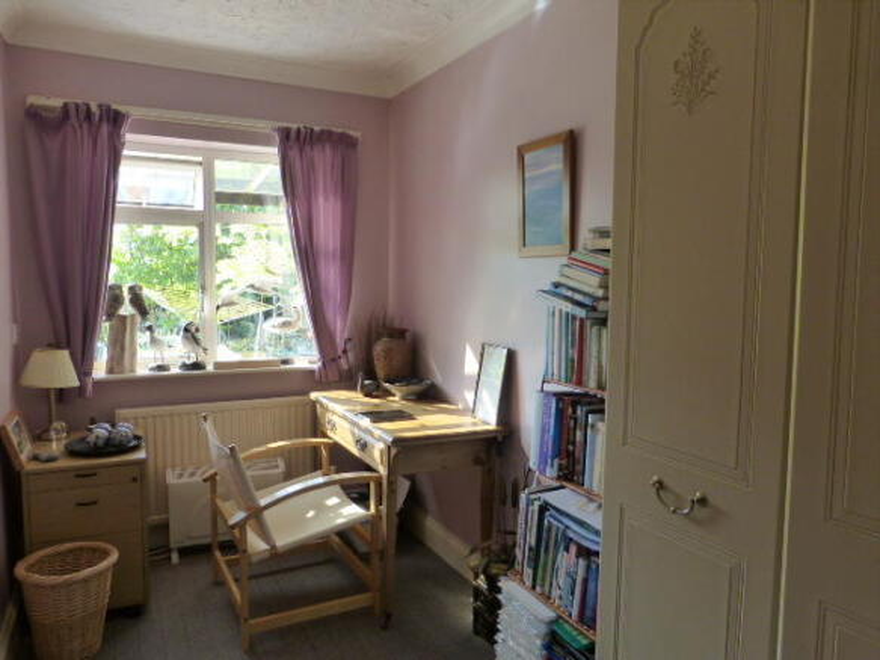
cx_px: 440
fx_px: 635
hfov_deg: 69.4
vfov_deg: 54.9
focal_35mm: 25
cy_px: 330
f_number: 3.3
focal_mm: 4.3
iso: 400
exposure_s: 1/100
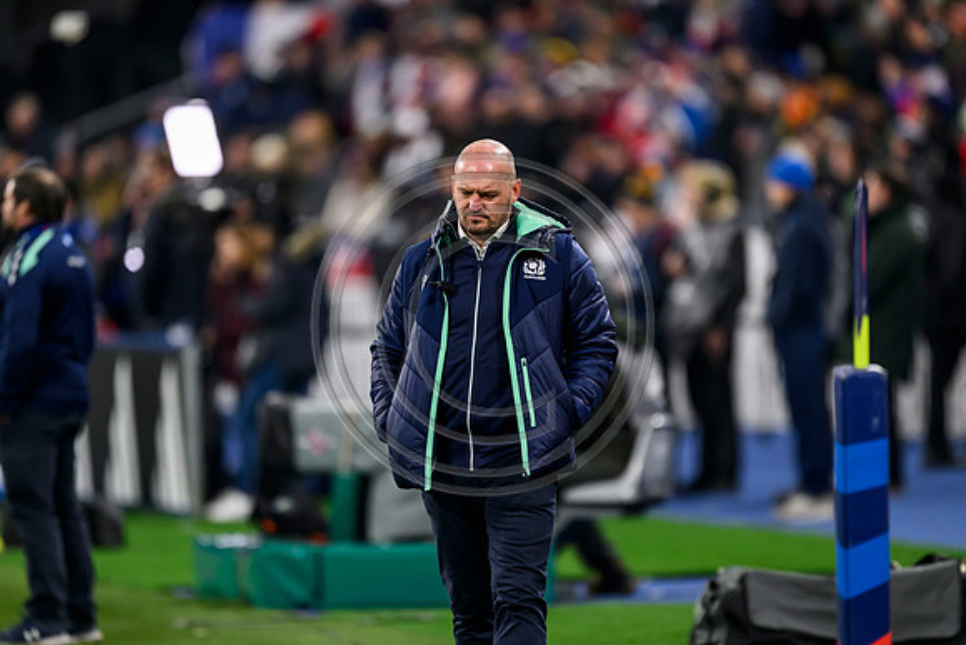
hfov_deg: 3.7
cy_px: 322
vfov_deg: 2.5
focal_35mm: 560
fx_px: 15029
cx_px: 483
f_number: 4
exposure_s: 1/1000
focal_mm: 560
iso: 2000
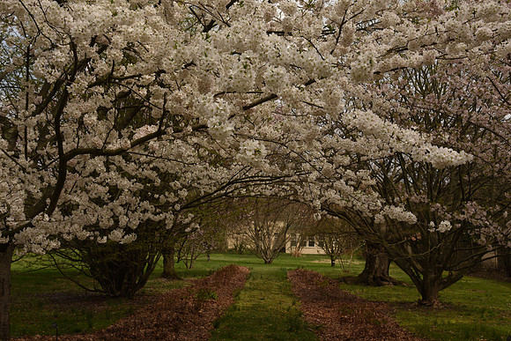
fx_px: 653
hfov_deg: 42.7
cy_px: 170
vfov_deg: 29.3
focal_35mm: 46
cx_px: 256
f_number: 9
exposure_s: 1/100
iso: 200
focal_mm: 46
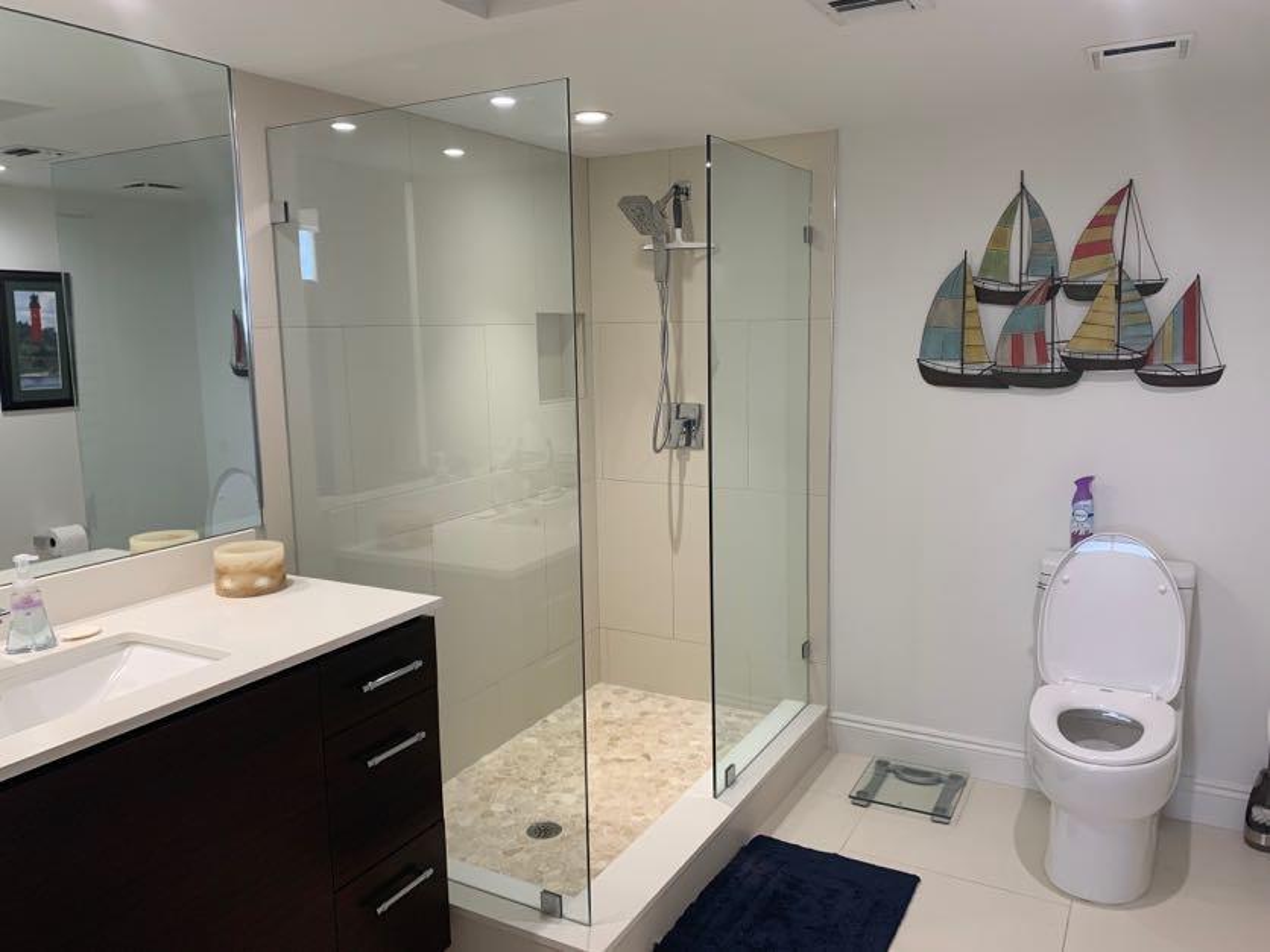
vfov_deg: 53.1
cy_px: 476
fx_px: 954
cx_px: 635
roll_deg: +1.3
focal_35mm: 26
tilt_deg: -7.1
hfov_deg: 67.3
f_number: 1.8
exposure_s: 1/60
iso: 64
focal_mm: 4.25
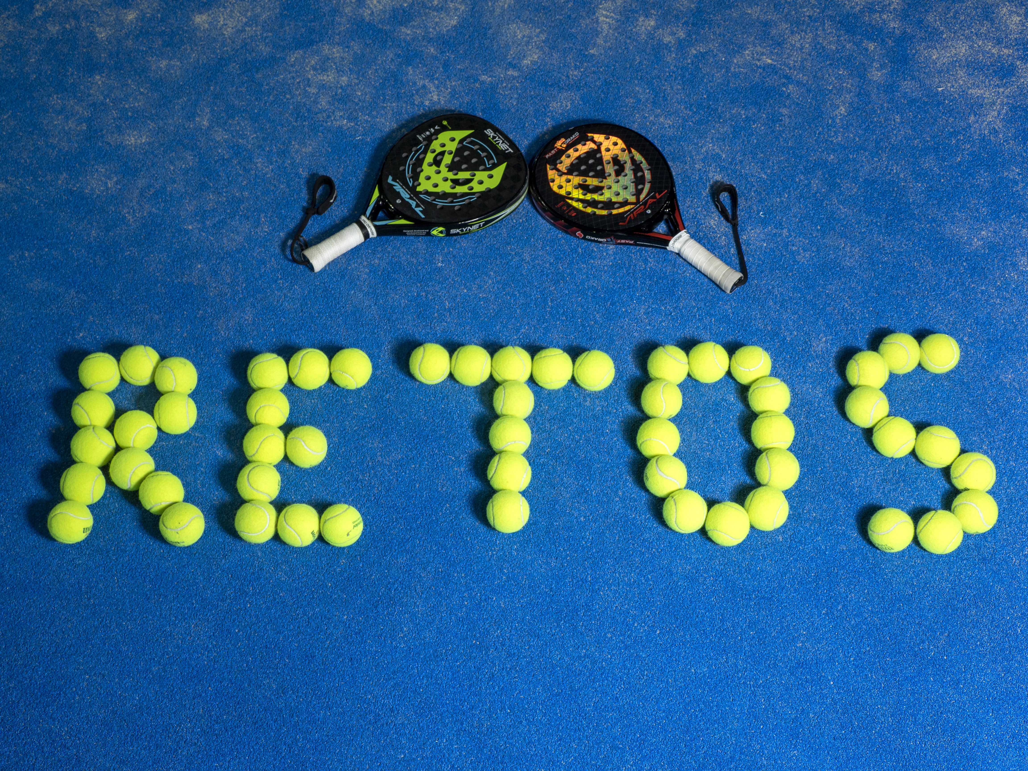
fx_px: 1366
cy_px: 386
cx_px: 514
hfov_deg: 41.2
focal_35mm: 46
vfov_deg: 31.5
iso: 200
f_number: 4.5
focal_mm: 23
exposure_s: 1/160
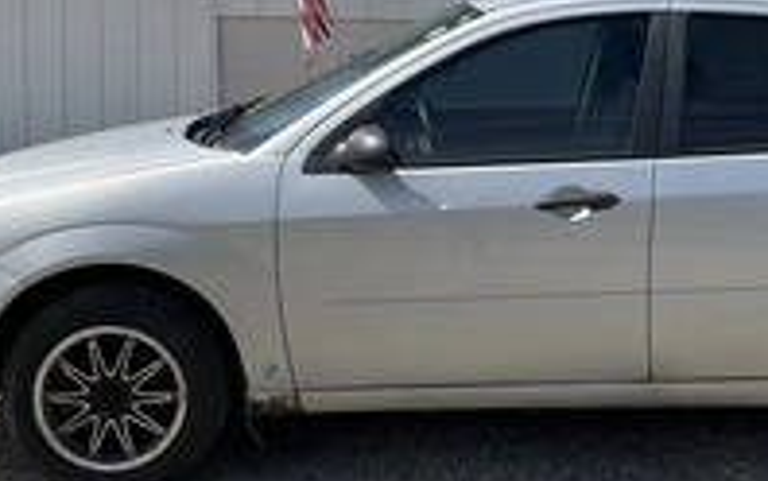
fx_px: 1298
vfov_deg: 20.9
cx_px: 570
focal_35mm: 62
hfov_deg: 32.4
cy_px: 140
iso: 25
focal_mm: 3
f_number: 1.8
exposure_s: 1/1912
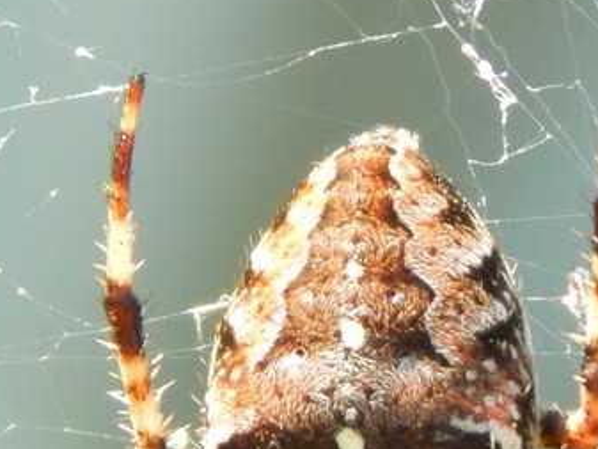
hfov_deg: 3.4
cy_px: 401
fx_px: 10144
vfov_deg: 2.5
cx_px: 366
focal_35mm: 587
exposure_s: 1/250
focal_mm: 41.7
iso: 400
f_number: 5.6
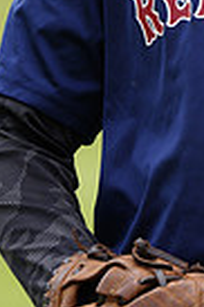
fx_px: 7209
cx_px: 299
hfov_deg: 1.6
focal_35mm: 846
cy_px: -114
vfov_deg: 2.4
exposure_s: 1/250
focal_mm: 200
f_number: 5.6
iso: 100
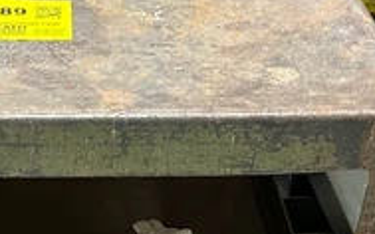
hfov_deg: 19.9
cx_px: -4
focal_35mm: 101
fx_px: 1032
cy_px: 172
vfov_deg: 12.9
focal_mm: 6.86
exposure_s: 1/60
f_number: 1.78
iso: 250
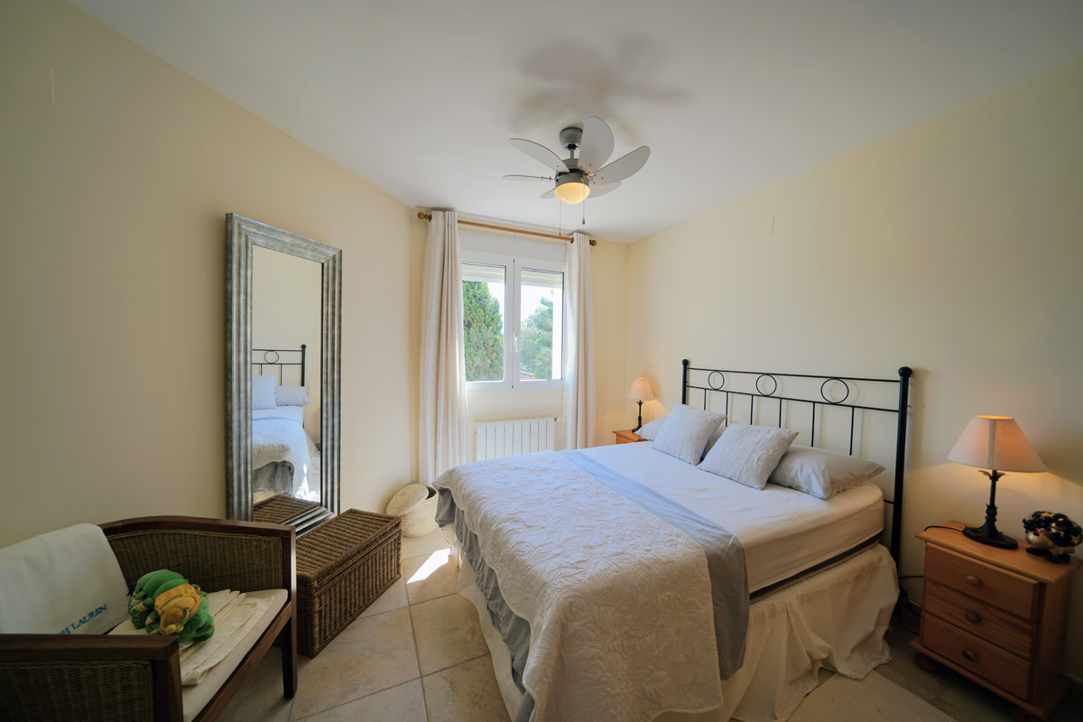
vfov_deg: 90.0
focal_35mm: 12
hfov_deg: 112.6
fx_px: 361
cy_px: 361
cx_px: 542
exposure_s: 1/160
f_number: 4
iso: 125
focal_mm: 12
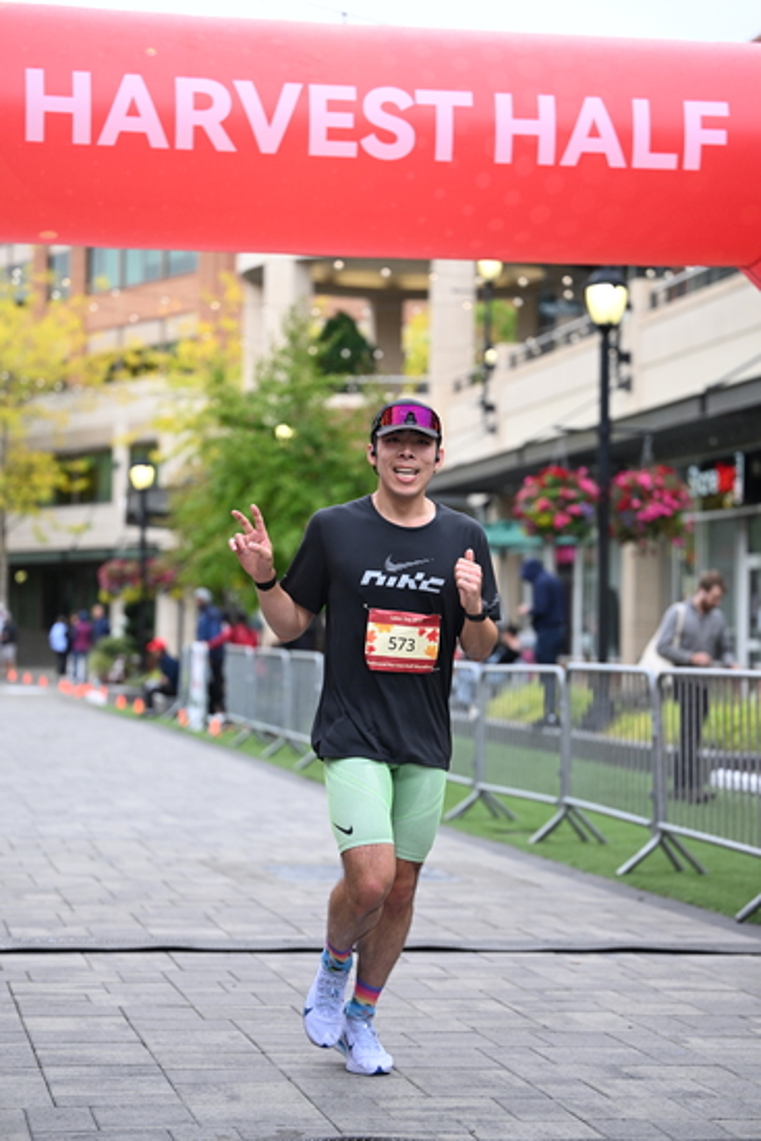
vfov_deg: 24.5
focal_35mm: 83
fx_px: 2630
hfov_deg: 16.5
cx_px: 380
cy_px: 570
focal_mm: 83
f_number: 2.8
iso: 1000
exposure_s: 1/1600
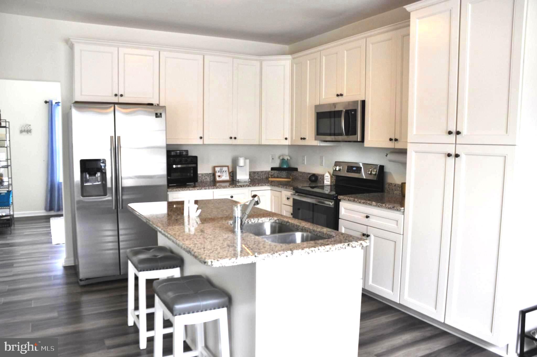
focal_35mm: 30
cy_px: 178
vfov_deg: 43.5
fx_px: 447
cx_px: 268
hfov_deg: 62.0
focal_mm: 20
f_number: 5.6
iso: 400
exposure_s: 1/125
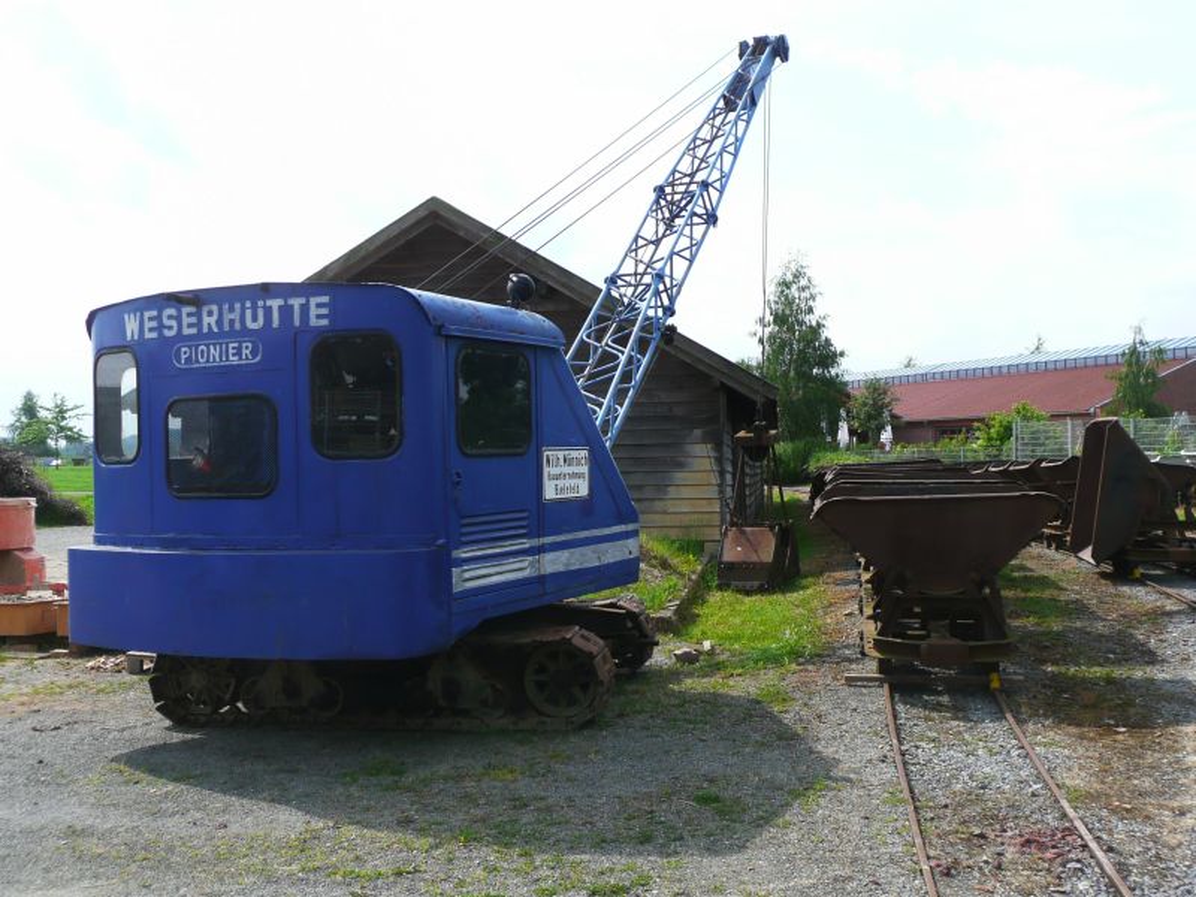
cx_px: 598
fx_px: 1313
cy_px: 448
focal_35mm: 38
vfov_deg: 37.7
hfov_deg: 49.0
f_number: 3.8
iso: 100
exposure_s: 1/500
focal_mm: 6.2
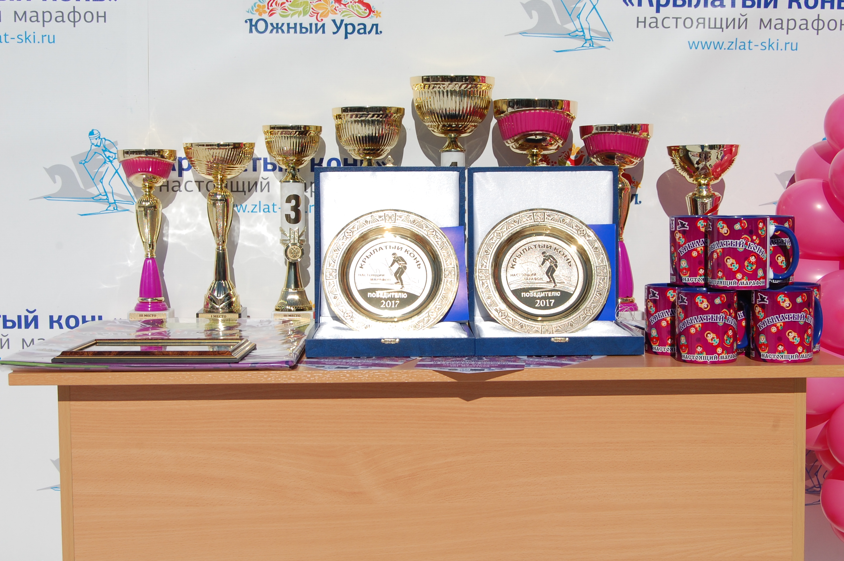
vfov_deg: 23.5
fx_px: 1348
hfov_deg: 34.8
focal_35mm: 58
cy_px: 278
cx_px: 405
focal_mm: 35
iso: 200
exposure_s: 1/640
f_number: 13
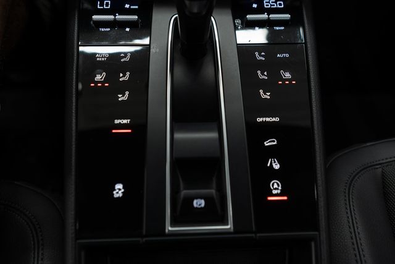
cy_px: 132
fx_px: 307
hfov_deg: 65.5
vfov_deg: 46.4
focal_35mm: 28
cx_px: 198
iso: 400
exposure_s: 1/50
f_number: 3.2
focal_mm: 28
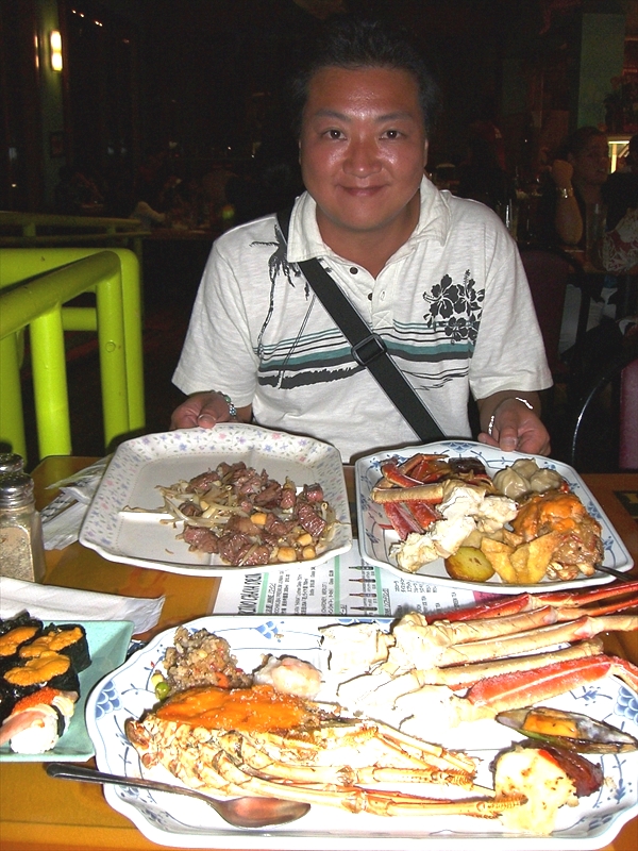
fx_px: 934
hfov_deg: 37.7
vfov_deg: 49.0
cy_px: 426
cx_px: 319
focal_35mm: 38
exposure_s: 1/60
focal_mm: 6.2
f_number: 2.7
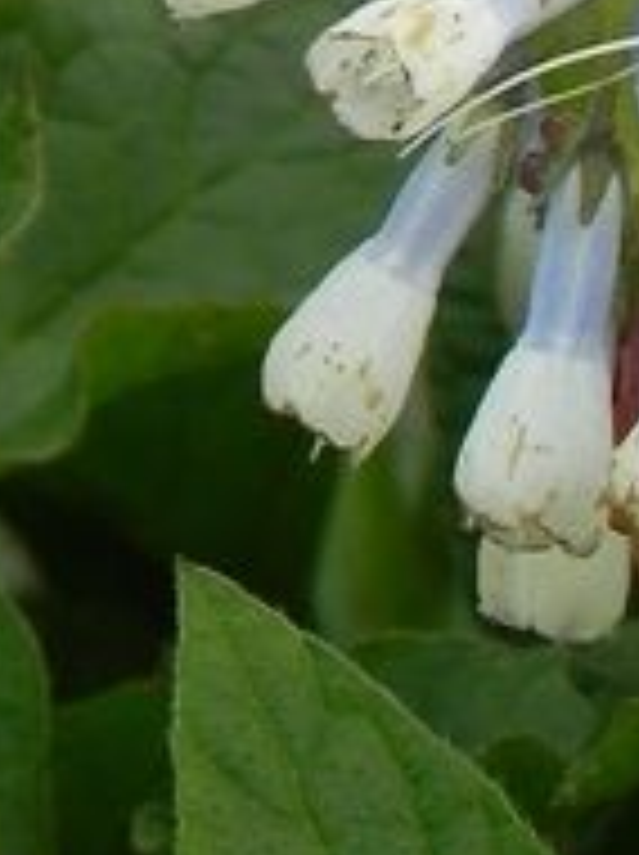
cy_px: -238
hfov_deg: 1.2
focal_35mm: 1227
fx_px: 30268
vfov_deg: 1.6
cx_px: 126
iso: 160
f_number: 5
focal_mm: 51.8
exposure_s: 1/160
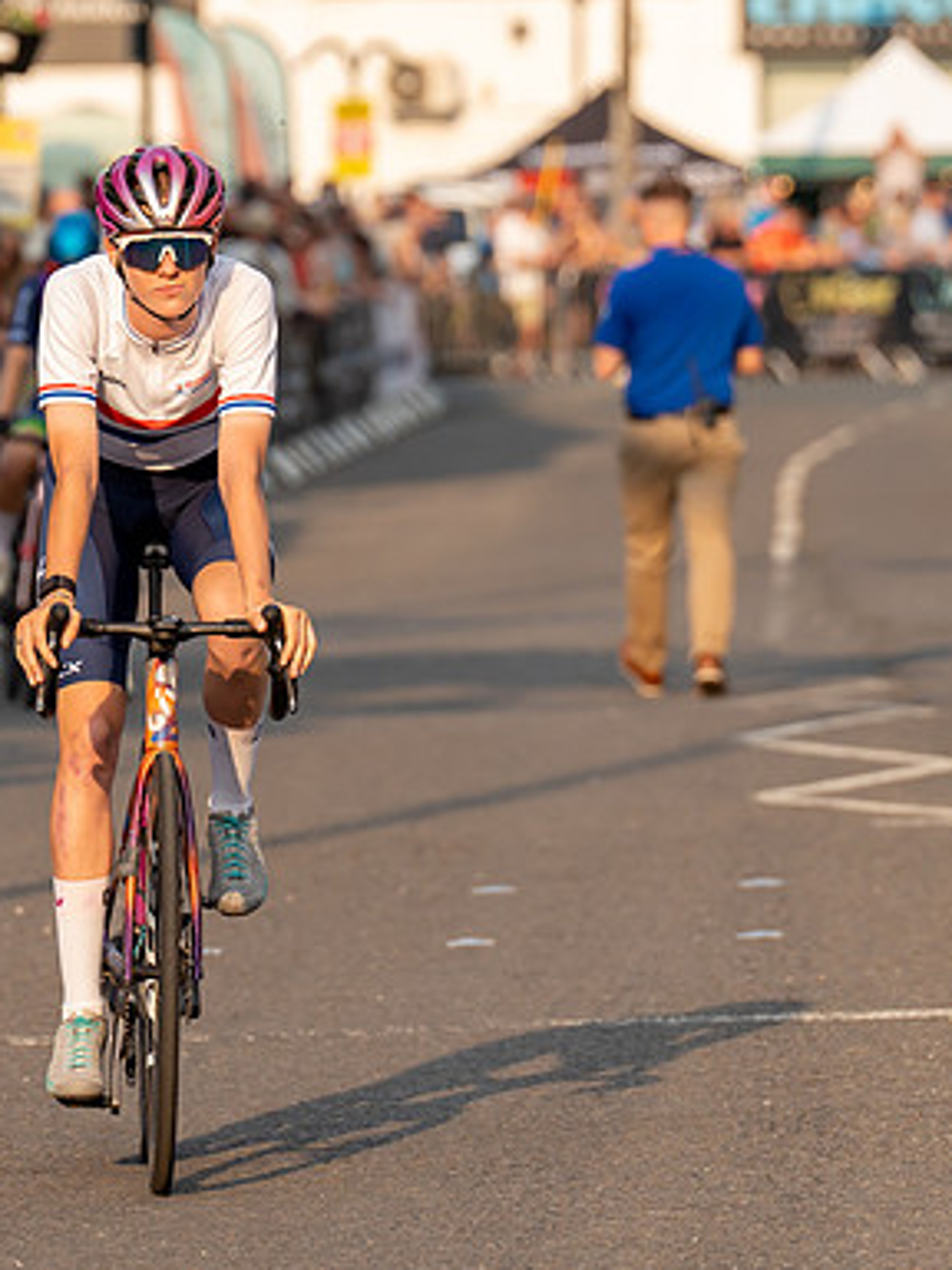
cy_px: 373
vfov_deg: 4.6
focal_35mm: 435
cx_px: 103
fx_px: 15951
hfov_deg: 3.4
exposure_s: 1/1250
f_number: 4.5
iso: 500
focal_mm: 200
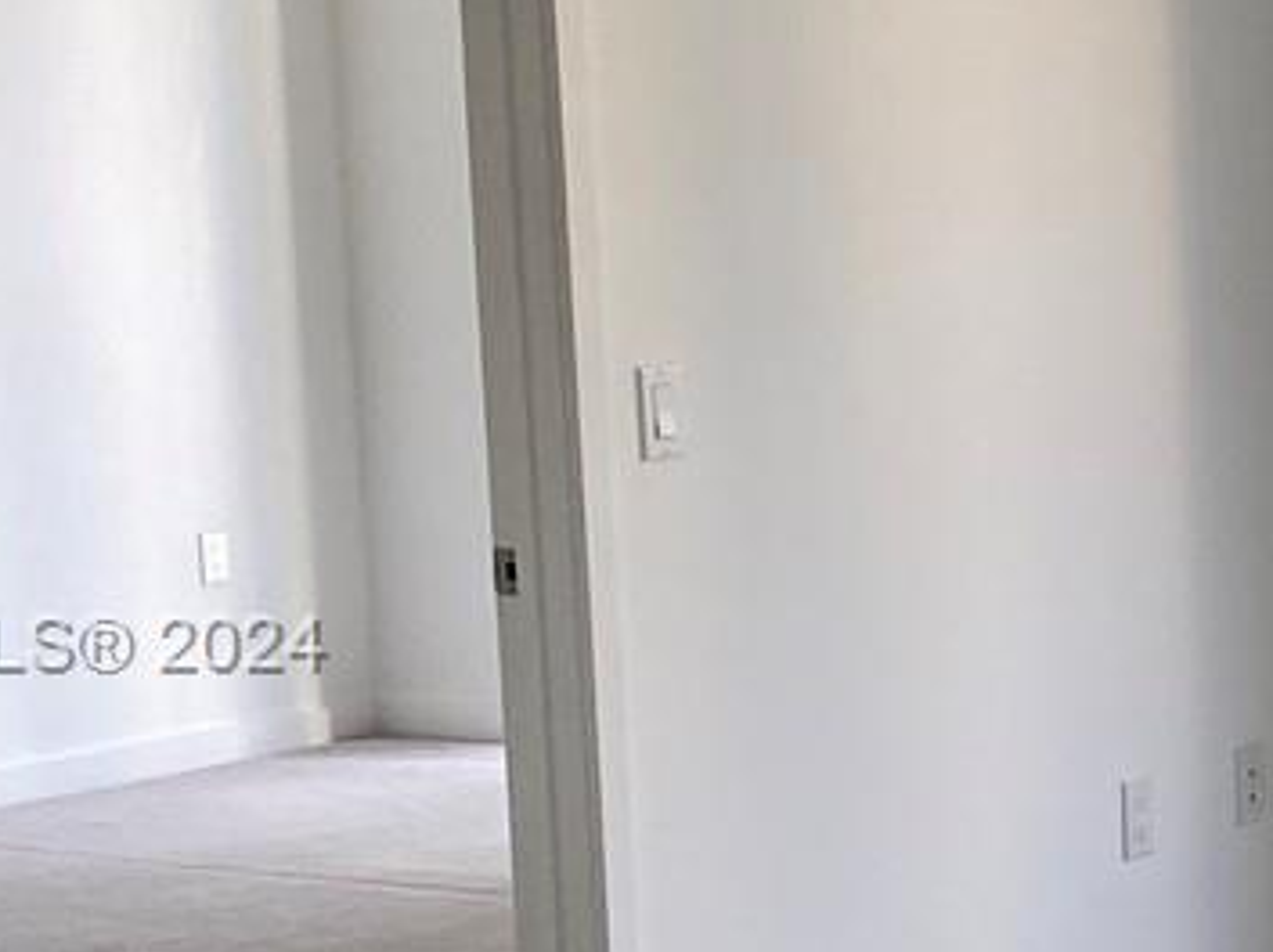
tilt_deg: -6.7
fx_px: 4335
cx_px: 2056
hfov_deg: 15.1
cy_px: 649
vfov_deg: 12.5
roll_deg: +0.2
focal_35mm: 118
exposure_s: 1/120
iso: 80
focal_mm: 4.25
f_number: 1.8
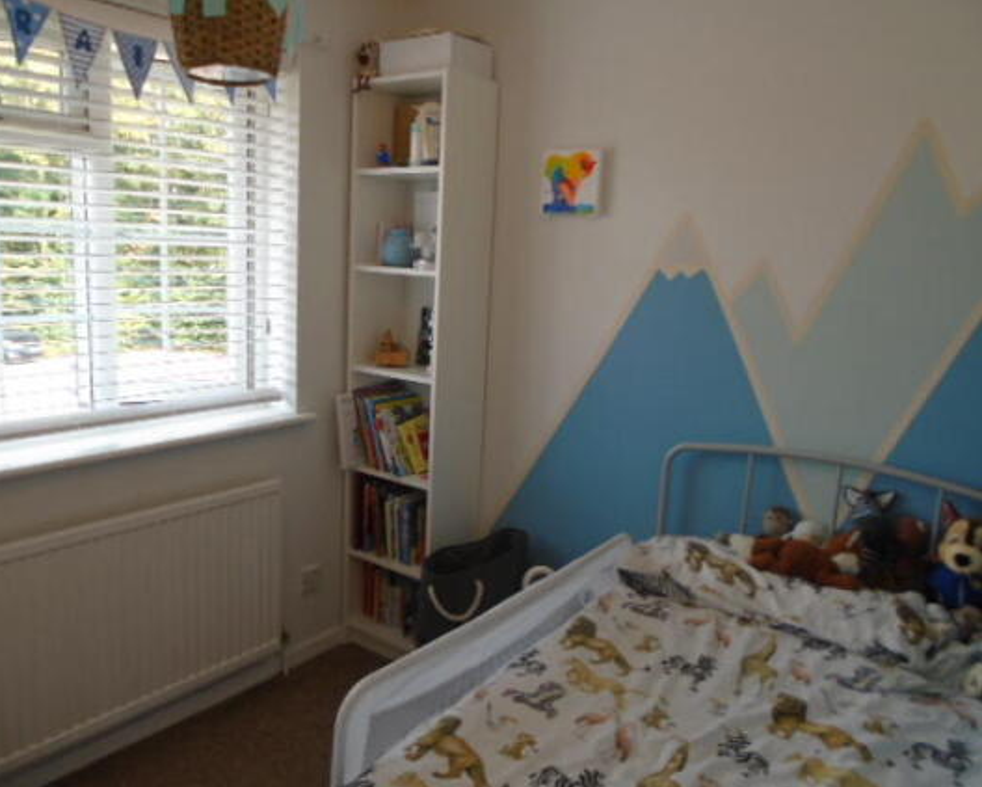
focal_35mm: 28
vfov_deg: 51.6
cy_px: 390
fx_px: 814
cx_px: 442
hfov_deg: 62.0
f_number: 3.2
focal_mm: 4.6
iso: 100
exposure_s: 1/50
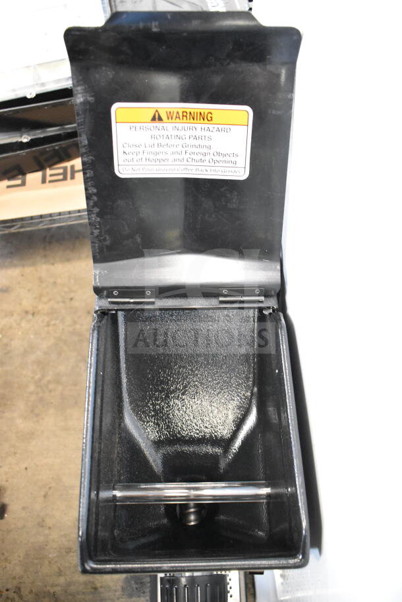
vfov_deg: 59.5
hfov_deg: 41.7
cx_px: 201
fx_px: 527
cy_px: 301
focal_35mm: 32
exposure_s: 1/30
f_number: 3.8
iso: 5600
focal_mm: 21
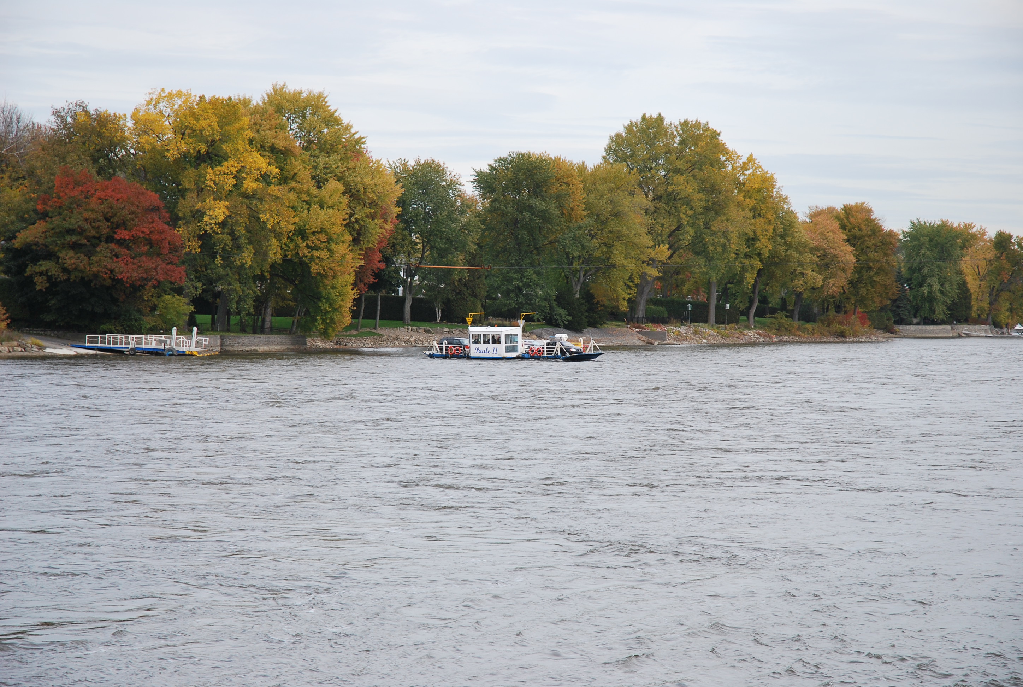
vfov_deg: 13.1
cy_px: 344
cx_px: 512
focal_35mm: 105
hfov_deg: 19.4
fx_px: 2990
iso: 200
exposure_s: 1/400
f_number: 5.6
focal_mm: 70
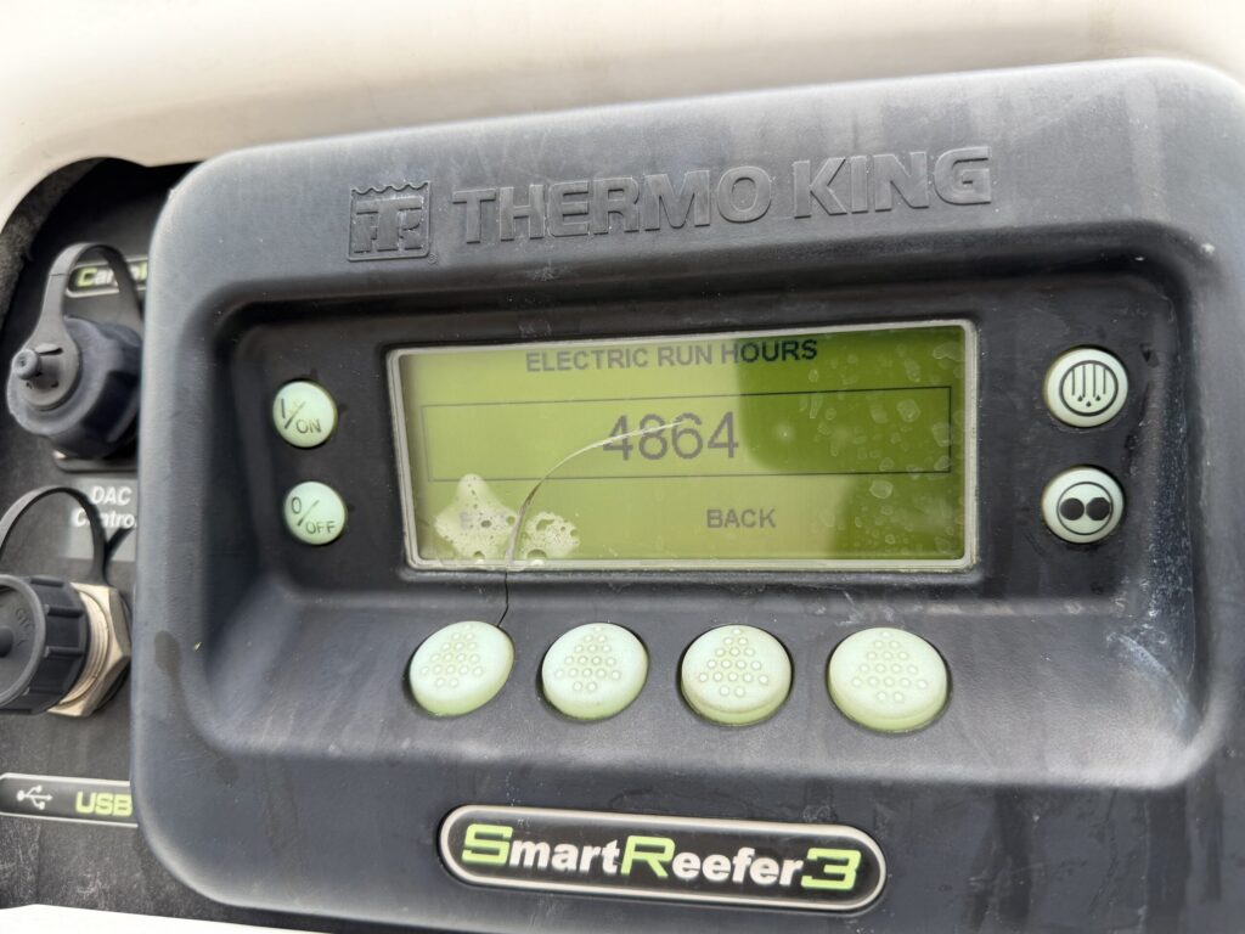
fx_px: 863
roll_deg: -0.4
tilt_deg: +9.4
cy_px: 467
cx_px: 622
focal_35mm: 24
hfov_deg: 71.6
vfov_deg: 56.8
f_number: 1.78
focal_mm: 6.76
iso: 80
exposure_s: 1/589
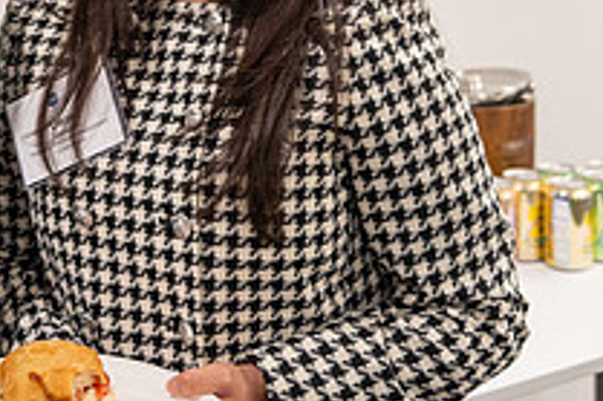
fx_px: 1623
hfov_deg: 20.2
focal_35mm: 97
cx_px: -44
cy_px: -153
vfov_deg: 13.5
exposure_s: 1/100
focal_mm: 32
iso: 1600
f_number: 4
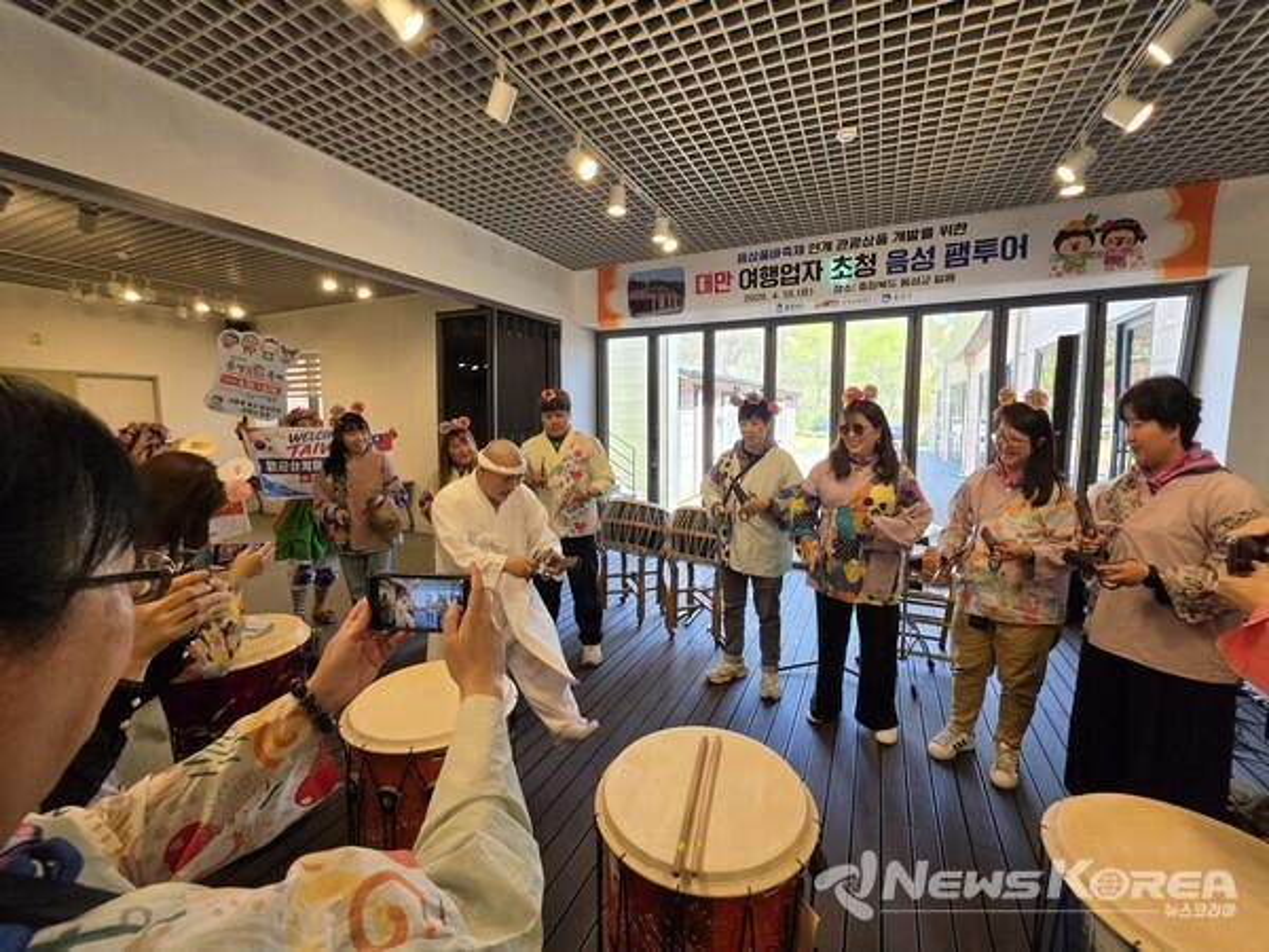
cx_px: 634
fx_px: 477
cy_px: 476
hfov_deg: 106.2
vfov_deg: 89.9
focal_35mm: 13
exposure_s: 1/120
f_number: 1.9
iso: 50
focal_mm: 2.2
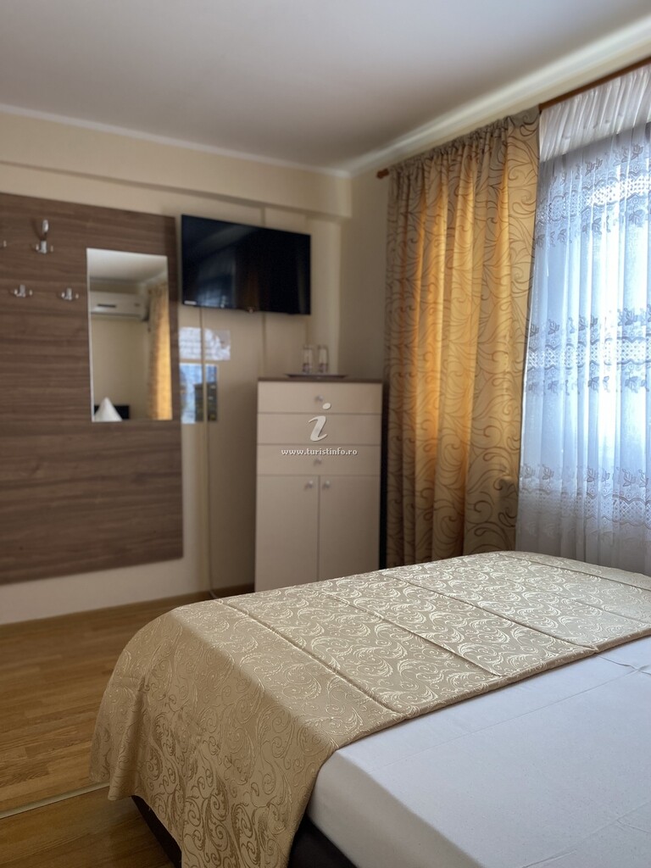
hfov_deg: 53.1
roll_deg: -0.1
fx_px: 652
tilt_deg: -2.1
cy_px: 434
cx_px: 326
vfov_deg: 67.3
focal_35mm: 26
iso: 125
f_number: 1.8
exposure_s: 1/101
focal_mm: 4.25
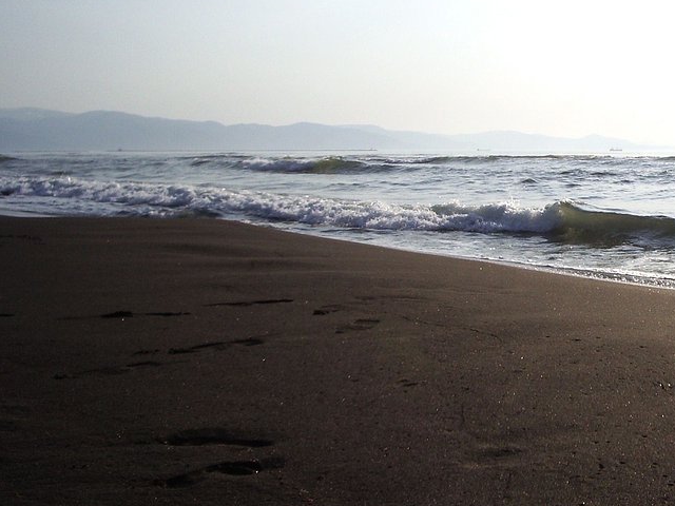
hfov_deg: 33.4
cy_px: 177
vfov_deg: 26.0
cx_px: 538
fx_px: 1092
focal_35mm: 56
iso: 50
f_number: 4.3
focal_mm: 5.8
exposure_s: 1/1500
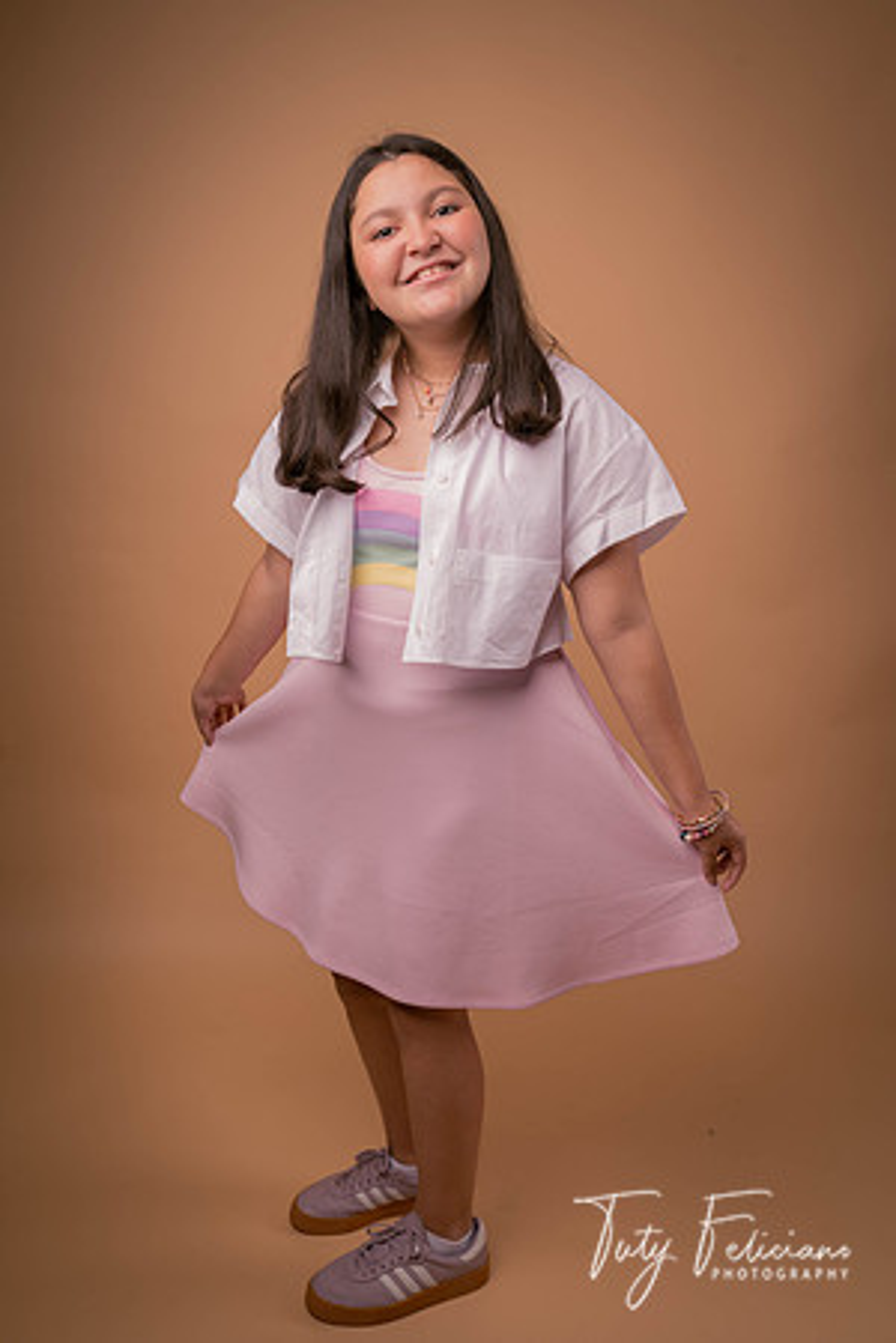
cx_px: 448
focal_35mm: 32
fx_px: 1195
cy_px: 672
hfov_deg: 41.1
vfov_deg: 58.7
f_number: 7.1
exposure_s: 1/200
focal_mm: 32
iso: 64
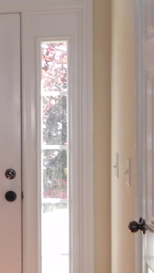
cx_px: -197
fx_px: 791
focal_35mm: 109
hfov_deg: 9.9
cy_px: 129
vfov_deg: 19.6
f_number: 3.5
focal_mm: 6.6
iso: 160
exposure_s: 1/97.8
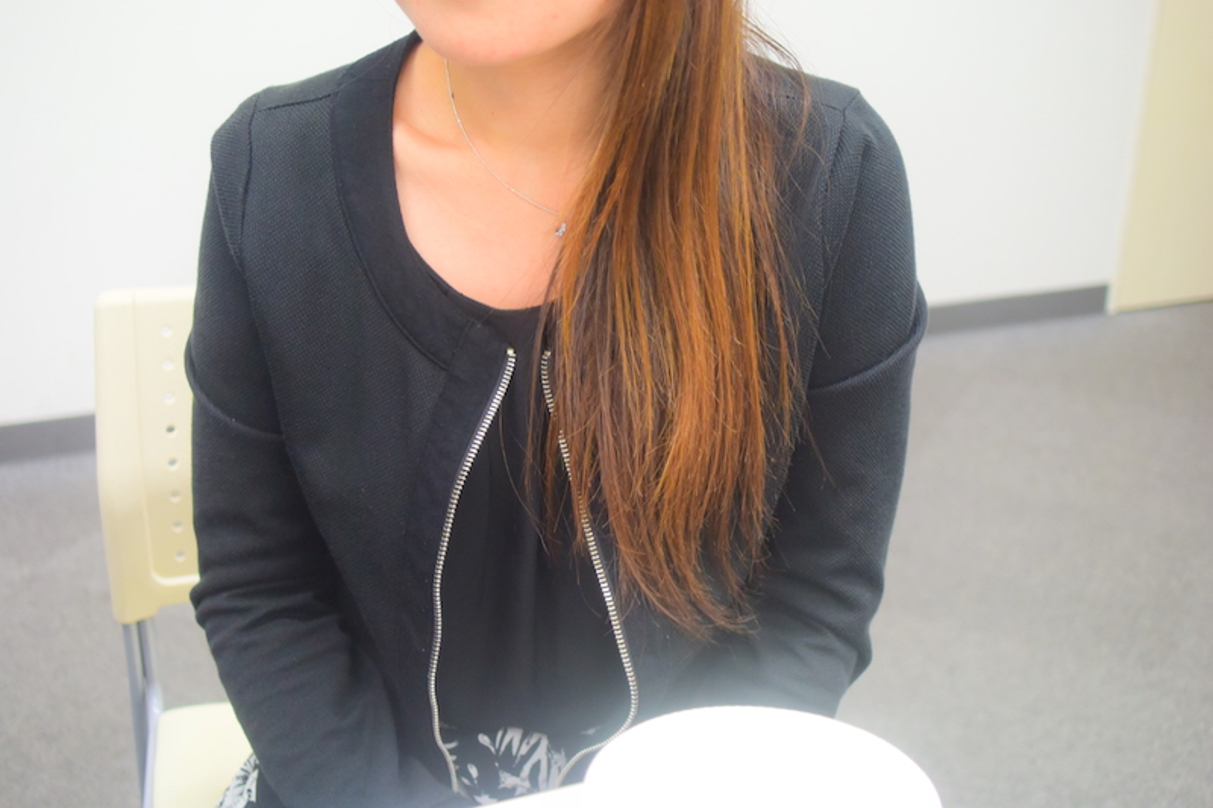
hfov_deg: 40.4
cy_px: 404
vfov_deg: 27.5
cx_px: 606
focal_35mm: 49
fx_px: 1651
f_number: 1.8
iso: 400
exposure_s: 1/125
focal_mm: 18.5
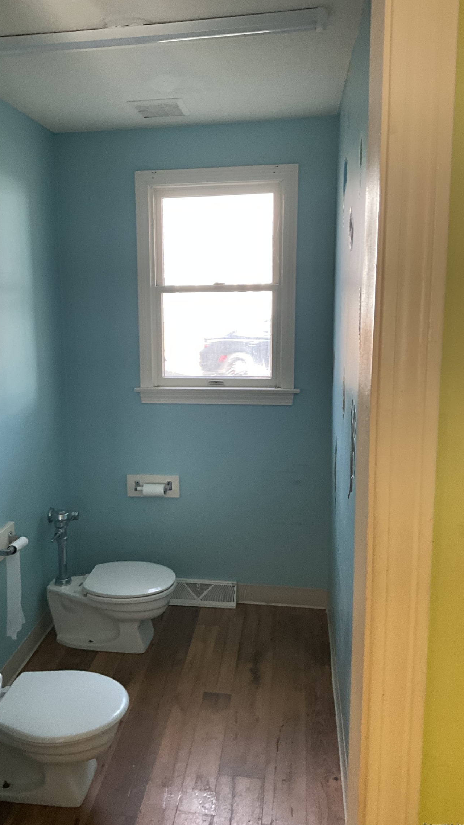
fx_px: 700
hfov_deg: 36.4
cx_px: 170
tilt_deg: -9.6
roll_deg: -0.3
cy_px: 412
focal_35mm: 32
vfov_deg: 61.0
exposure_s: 1/60
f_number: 1.8
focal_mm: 3
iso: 80
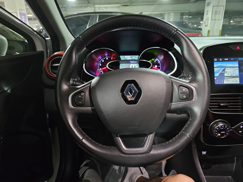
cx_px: 122
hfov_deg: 73.9
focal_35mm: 23
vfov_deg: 58.9
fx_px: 161
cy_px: 91
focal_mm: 5.4
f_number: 1.8
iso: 1250
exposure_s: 1/20
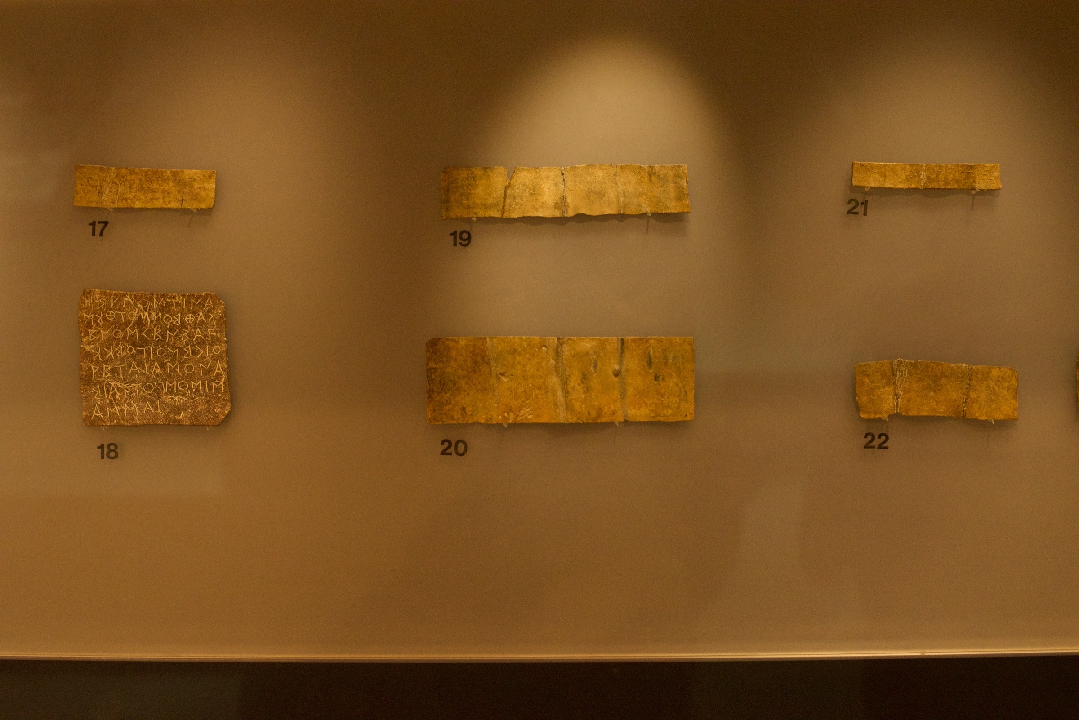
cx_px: 540
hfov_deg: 39.6
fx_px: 1499
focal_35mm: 50
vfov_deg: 27.0
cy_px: 360
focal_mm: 50
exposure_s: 1/125
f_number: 7.1
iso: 6400
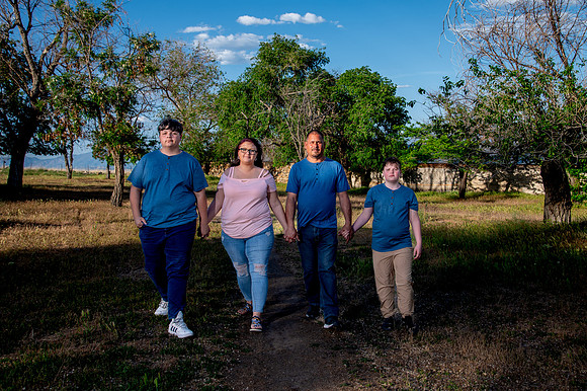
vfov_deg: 35.1
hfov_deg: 50.8
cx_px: 306
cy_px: 173
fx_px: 618
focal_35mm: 38
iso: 200
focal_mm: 34
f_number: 8
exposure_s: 1/200
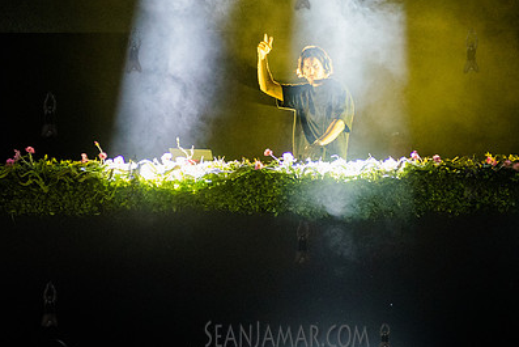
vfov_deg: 4.1
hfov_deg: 6.2
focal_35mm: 332
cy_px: 136
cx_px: 295
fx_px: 4788
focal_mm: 200
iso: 6400
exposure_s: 1/250
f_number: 3.5
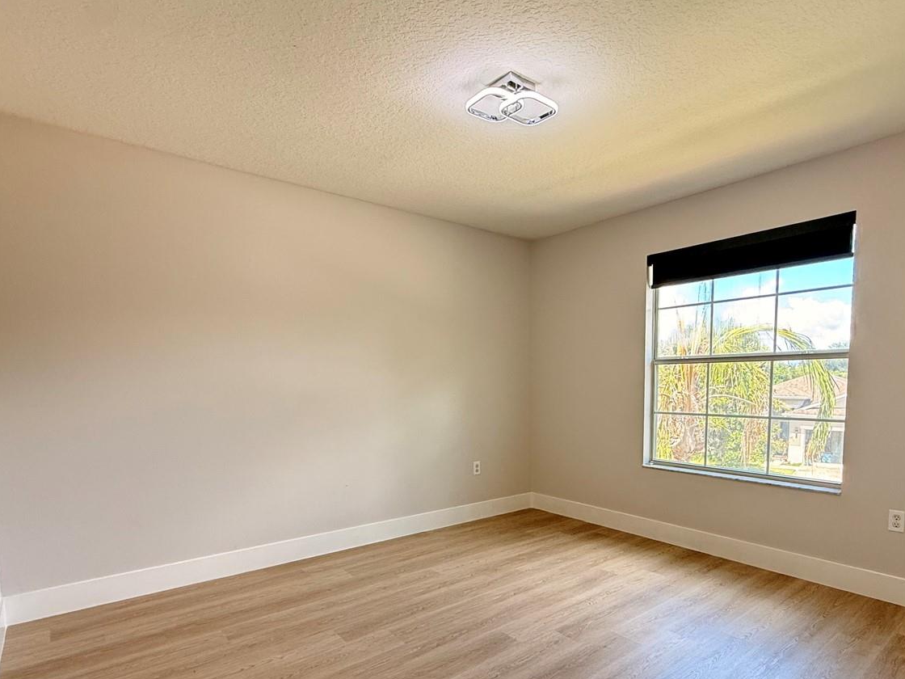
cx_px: 501
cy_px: 430
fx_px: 523
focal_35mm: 20
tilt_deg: -3.9
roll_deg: +0.0
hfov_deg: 81.5
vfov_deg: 64.9
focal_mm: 2.22
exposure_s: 1/99
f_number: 2.2
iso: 125
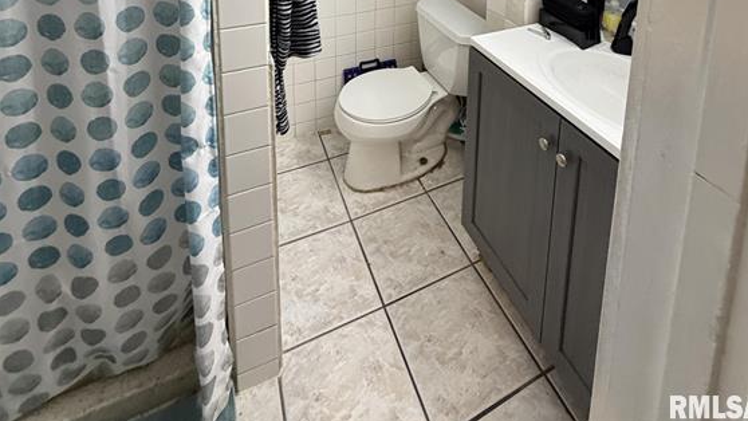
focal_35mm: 21
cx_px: 385
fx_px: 417
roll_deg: -0.9
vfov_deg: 38.9
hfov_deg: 83.8
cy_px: -86
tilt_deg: -9.0
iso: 400
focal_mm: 2.22
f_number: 2.2
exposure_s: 1/60
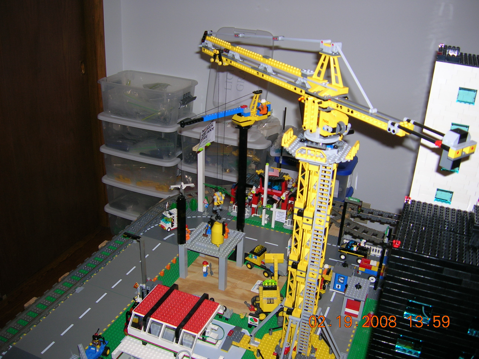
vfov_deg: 41.8
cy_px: 180
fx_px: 470
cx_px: 240
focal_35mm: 34
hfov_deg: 54.0
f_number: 2.9
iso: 50
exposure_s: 1/60.1
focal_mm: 5.7
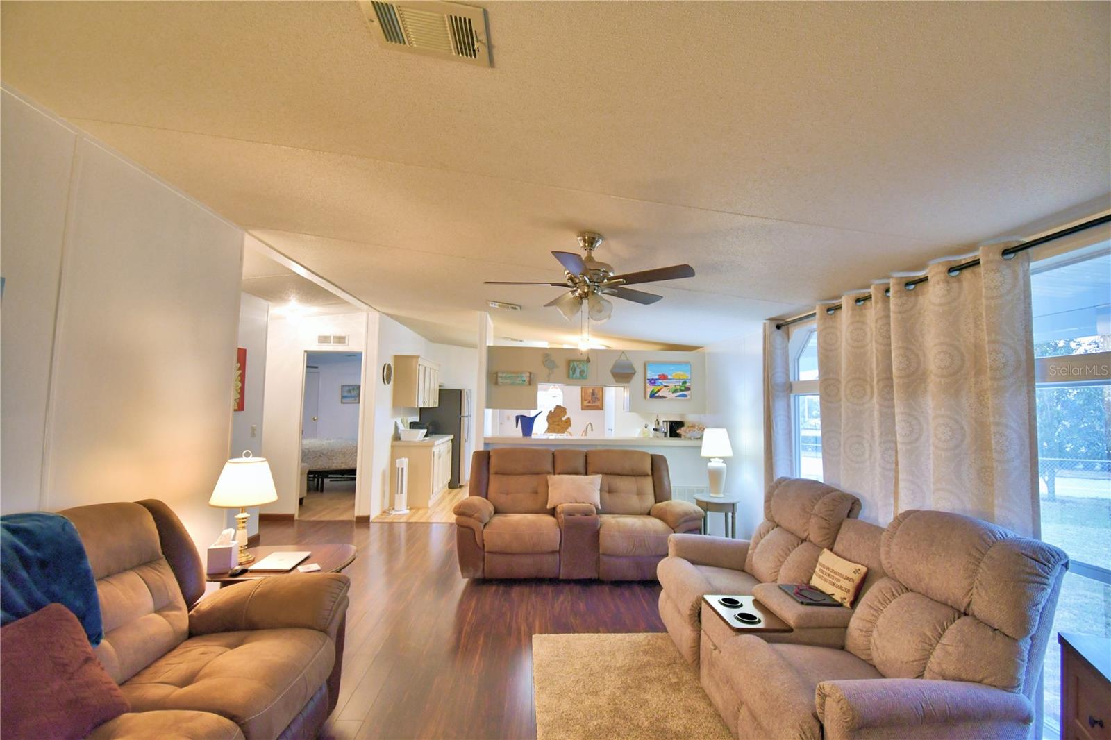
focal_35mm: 15
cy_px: 370
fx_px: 463
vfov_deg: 77.3
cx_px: 556
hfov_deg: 100.4
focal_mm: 10
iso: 800
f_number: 4.5
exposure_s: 1/30
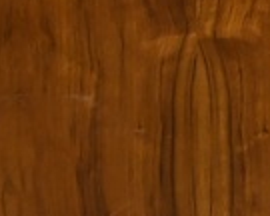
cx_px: 468
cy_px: -396
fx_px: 2381
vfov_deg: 5.0
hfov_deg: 6.4
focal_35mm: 298
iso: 2500
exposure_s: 1/160
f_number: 5.6
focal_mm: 35
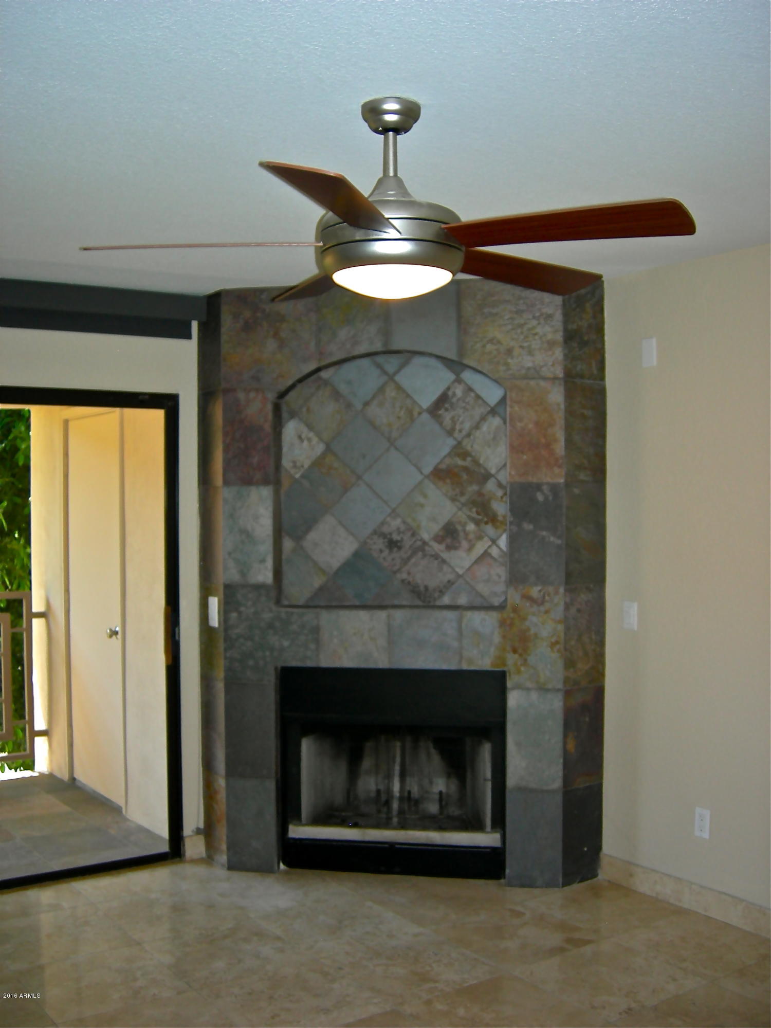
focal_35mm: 36
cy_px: 514
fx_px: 1069
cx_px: 386
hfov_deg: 39.7
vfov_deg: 51.4
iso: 82
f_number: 2.7
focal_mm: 7.5
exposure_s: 1/60.1
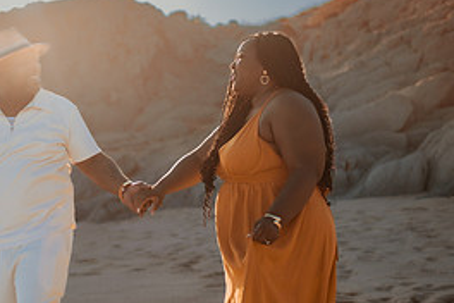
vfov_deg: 17.7
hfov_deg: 25.5
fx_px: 971
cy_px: 199
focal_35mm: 77
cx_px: 45
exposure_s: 1/4000
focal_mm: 35
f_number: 1.8
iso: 100
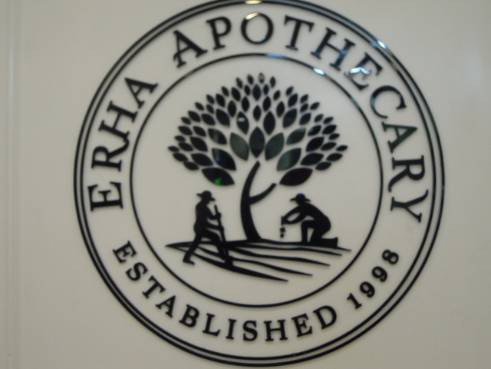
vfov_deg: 31.5
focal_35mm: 46
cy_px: 184
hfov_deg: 41.2
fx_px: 652
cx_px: 246
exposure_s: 1/25
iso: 400
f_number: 3.4
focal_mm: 8.3
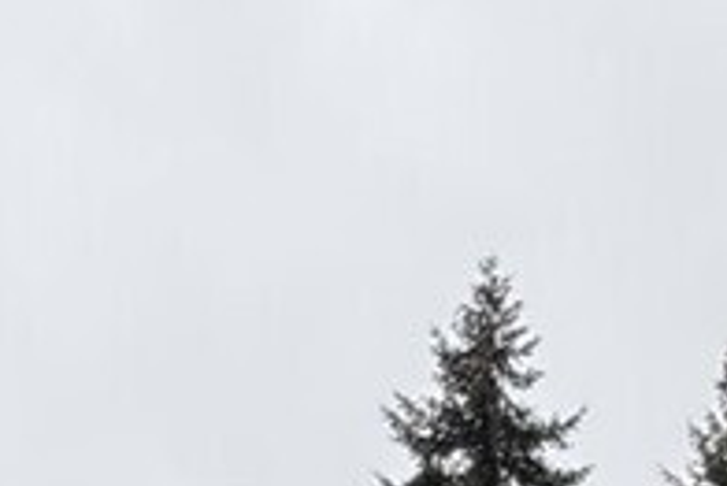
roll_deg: -0.7
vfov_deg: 8.9
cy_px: 1681
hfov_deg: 19.1
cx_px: 330
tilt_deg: -3.5
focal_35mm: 107
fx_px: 2162
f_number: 2.2
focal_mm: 2.22
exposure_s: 1/502
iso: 50
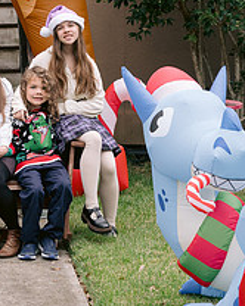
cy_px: 76
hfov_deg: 10.9
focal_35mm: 138
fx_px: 1253
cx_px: -75
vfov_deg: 13.9
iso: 400
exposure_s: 1/125
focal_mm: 50
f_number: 4.5
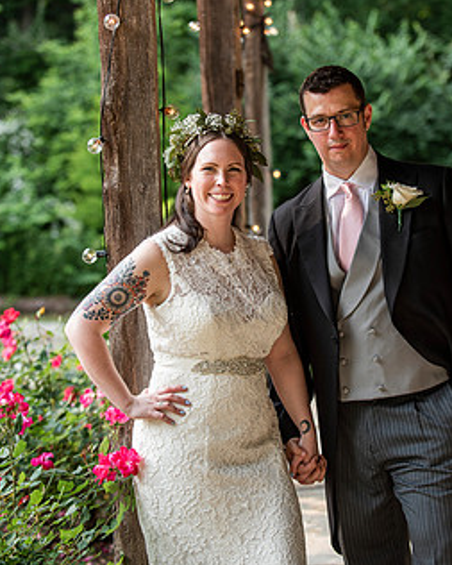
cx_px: 255
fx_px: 1788
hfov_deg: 14.4
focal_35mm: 107
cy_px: 227
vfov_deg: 17.9
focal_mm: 80
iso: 400
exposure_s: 1/800
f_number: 3.2
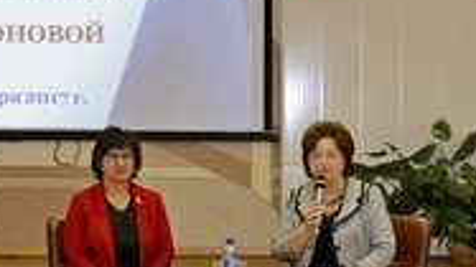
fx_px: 1564
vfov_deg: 9.8
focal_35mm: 124
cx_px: 221
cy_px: 108
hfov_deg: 17.3
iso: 1600
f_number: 4.8
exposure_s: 1/60
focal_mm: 32
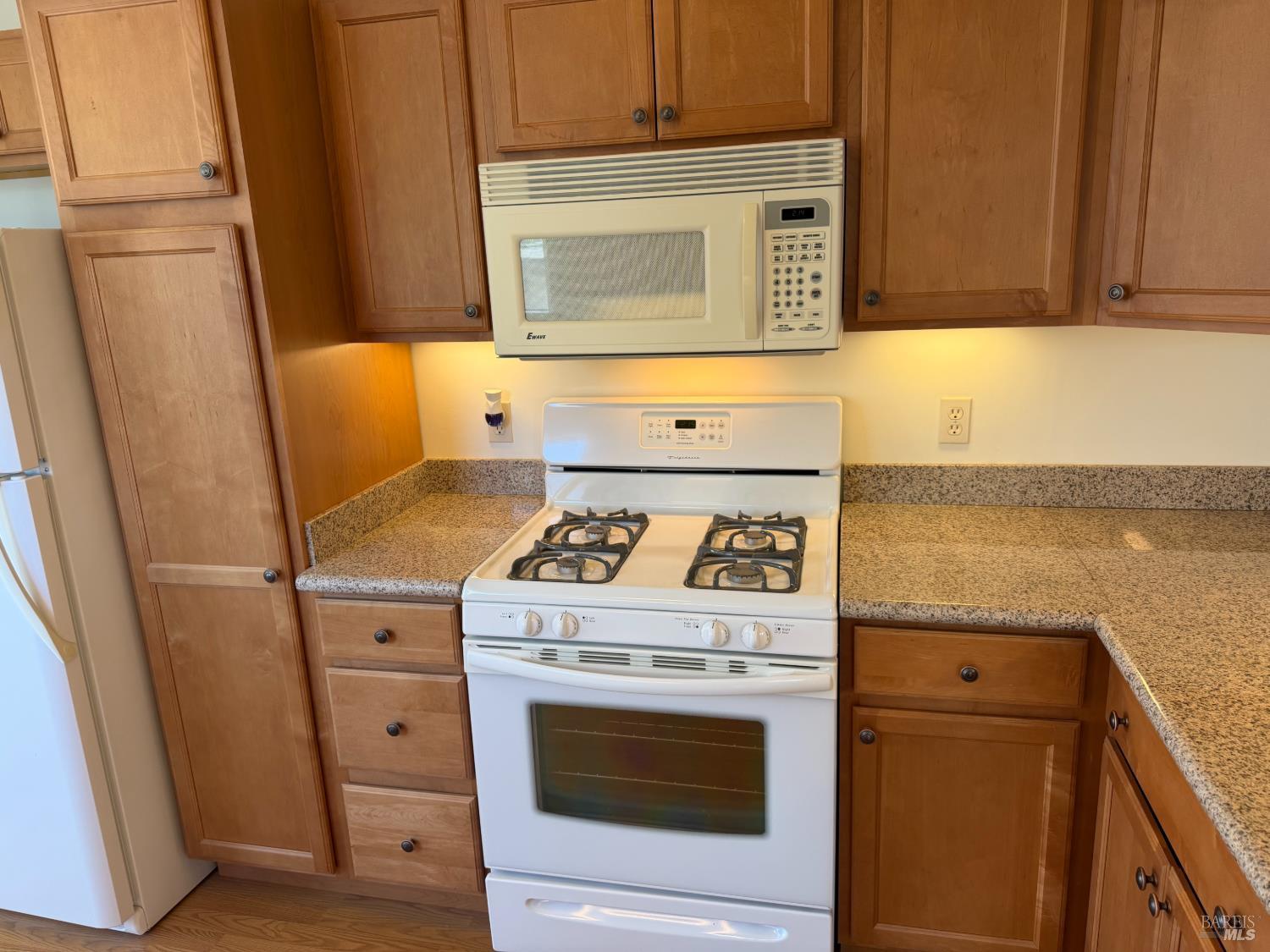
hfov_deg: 71.6
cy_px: 476
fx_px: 881
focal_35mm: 24
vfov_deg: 56.8
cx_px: 635
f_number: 1.78
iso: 100
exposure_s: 1/120
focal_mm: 6.76
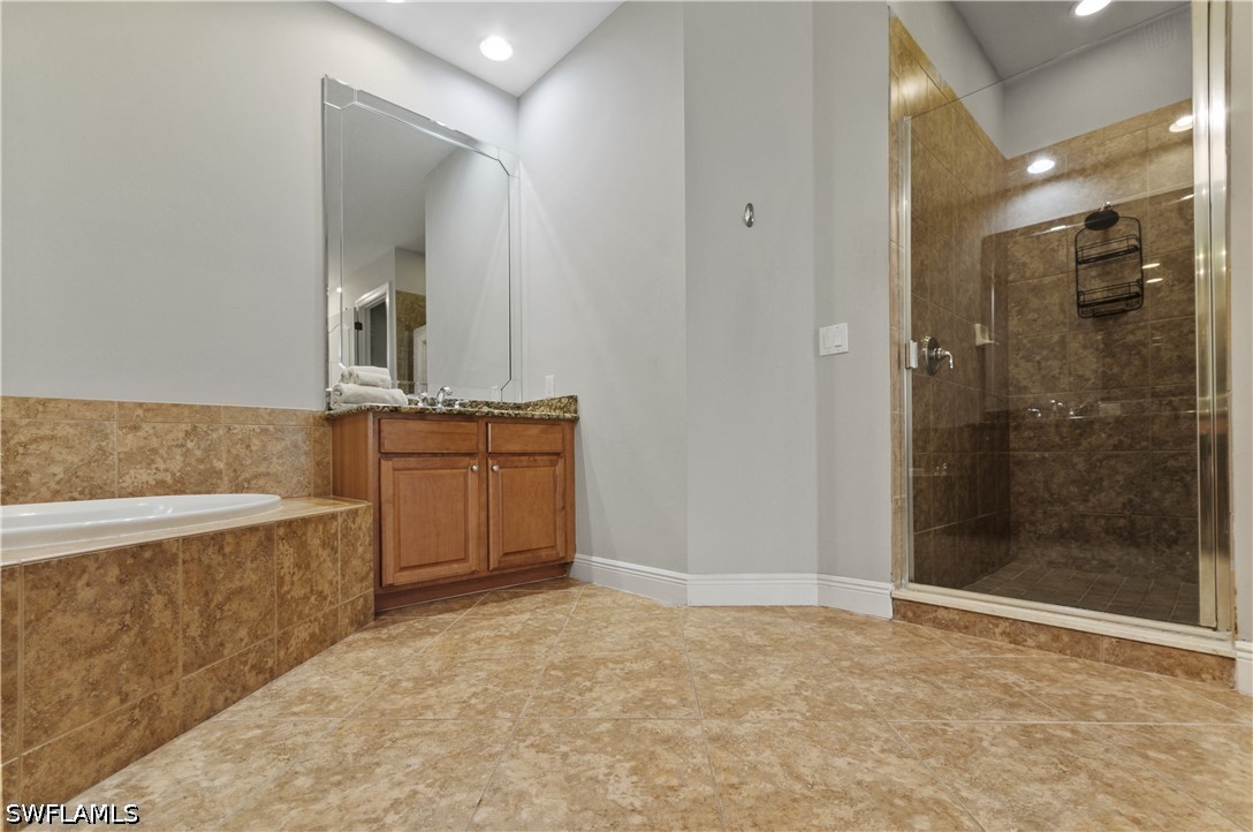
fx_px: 521
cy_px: 416
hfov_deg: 100.5
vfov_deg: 77.1
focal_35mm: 15
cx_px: 626
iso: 200
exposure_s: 1
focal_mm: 10
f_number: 8
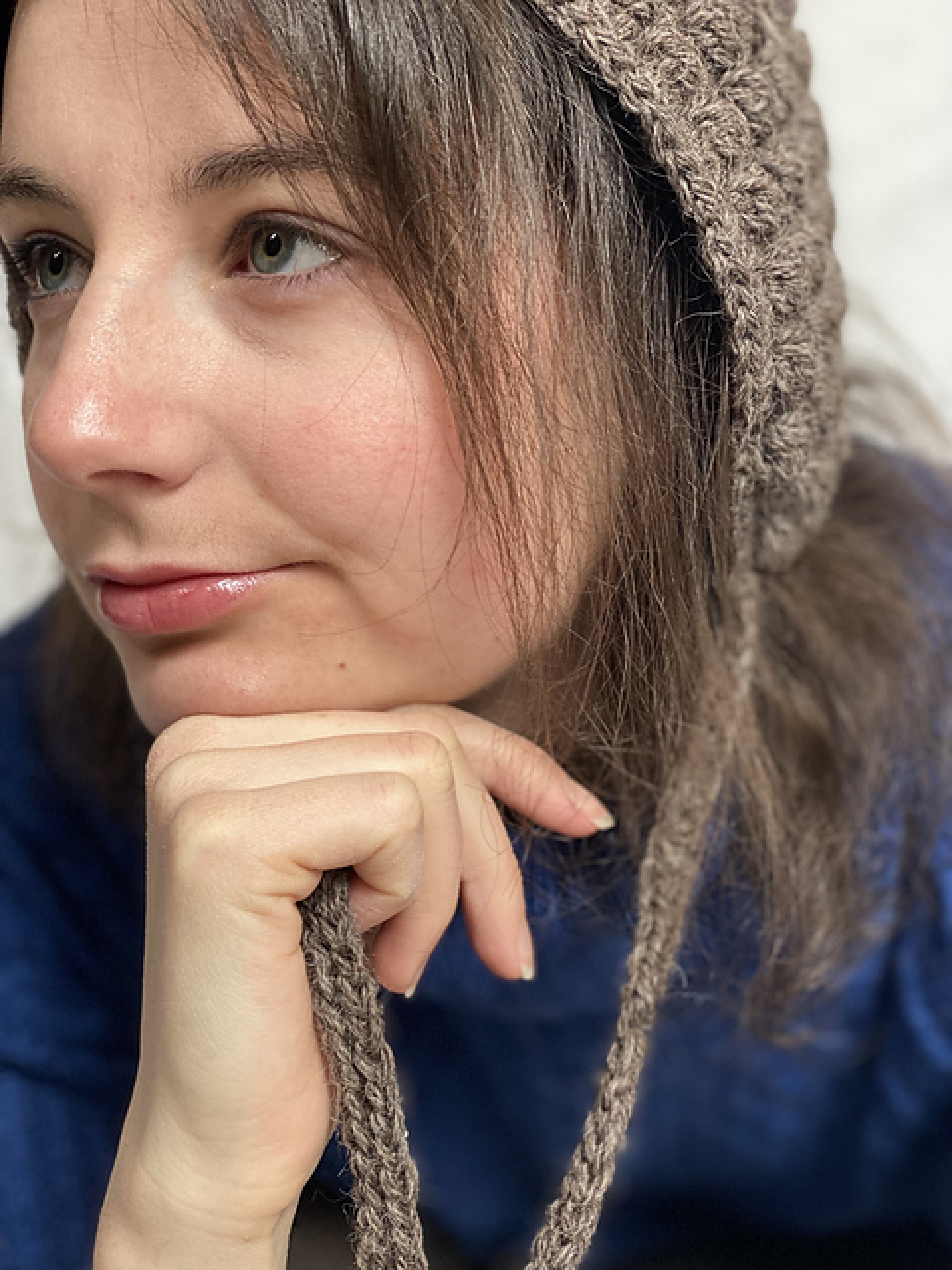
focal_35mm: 52
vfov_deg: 36.8
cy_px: 635
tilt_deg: +3.2
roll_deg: -2.3
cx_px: 476
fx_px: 1907
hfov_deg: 28.0
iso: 200
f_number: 2
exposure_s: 1/40
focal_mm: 6
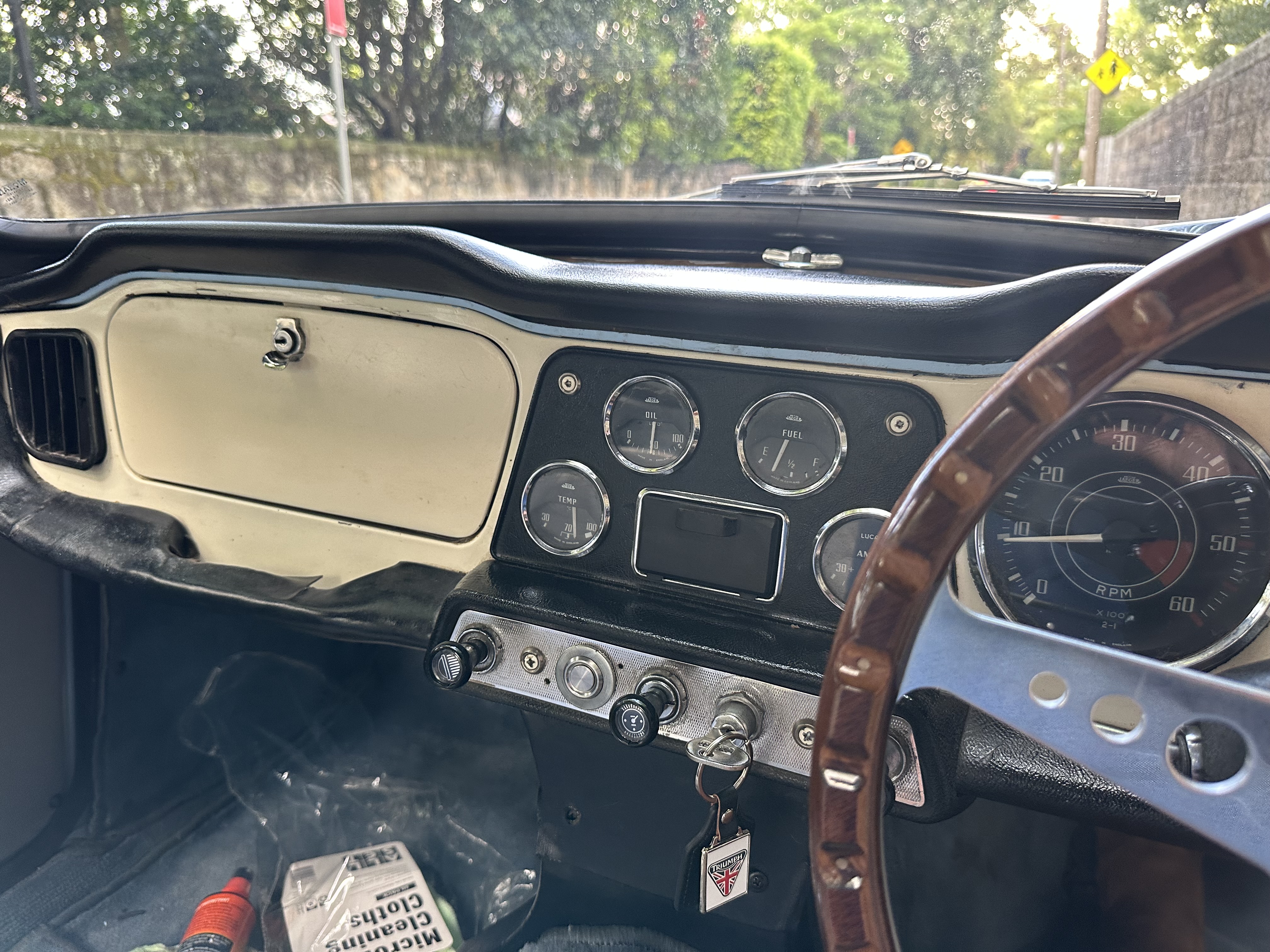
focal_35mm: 24
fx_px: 881
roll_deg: +1.4
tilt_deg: -15.8
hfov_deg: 71.6
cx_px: 635
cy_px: 476
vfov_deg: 56.8
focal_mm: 6.86
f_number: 1.78
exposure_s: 1/96
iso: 250
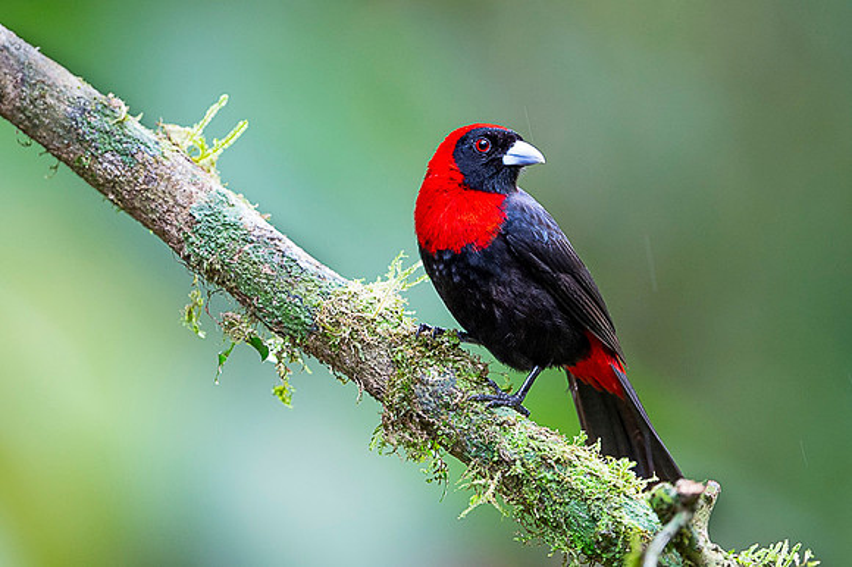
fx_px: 16711
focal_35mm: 707
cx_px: 444
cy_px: 231
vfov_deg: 1.9
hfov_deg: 2.9
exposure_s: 1/80
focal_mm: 500
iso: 1250
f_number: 4
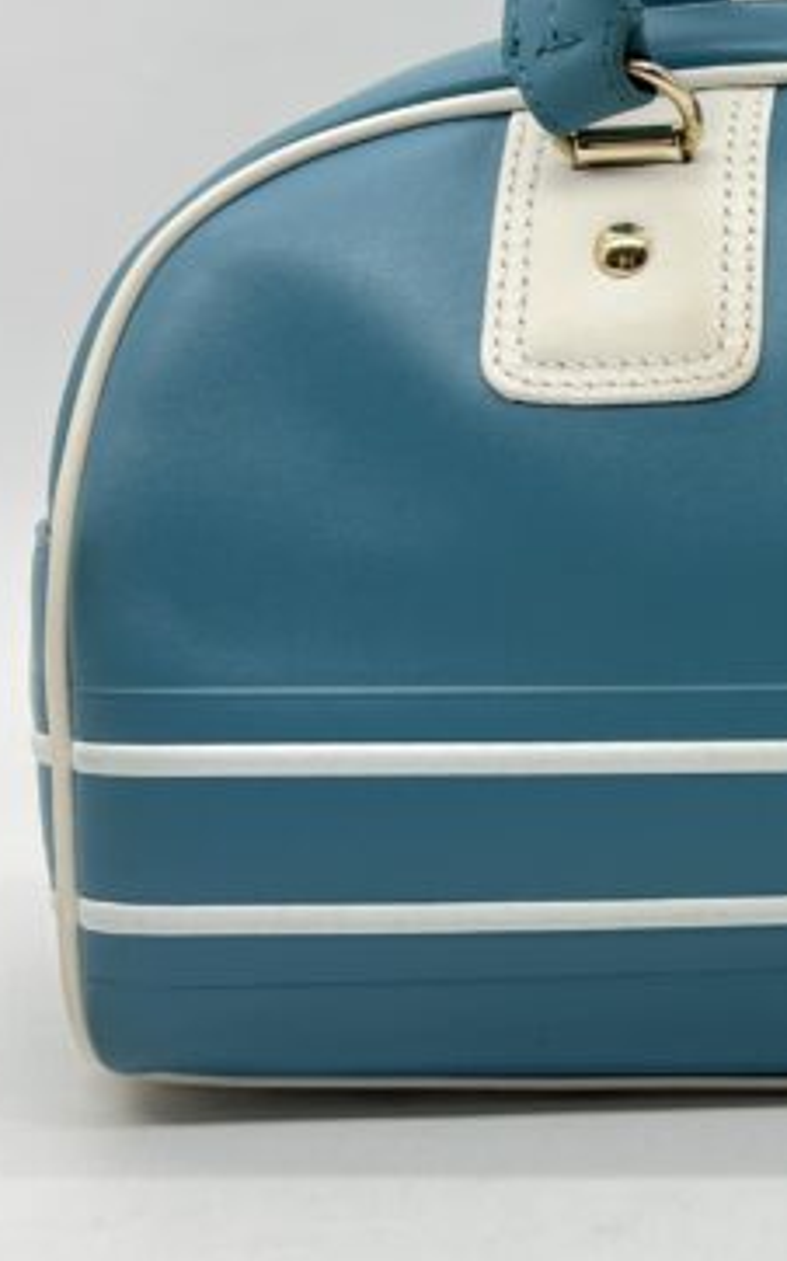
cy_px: 268
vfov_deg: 26.0
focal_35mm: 78
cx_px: 1006
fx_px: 2679
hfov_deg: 15.9
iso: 32
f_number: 1.5
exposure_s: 1/128
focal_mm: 5.7
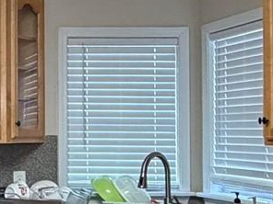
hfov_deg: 18.1
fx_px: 765
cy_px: 134
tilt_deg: +0.3
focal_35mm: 97
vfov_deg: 15.2
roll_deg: +0.3
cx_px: -136
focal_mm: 2.22
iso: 400
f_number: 2.2
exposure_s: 1/60
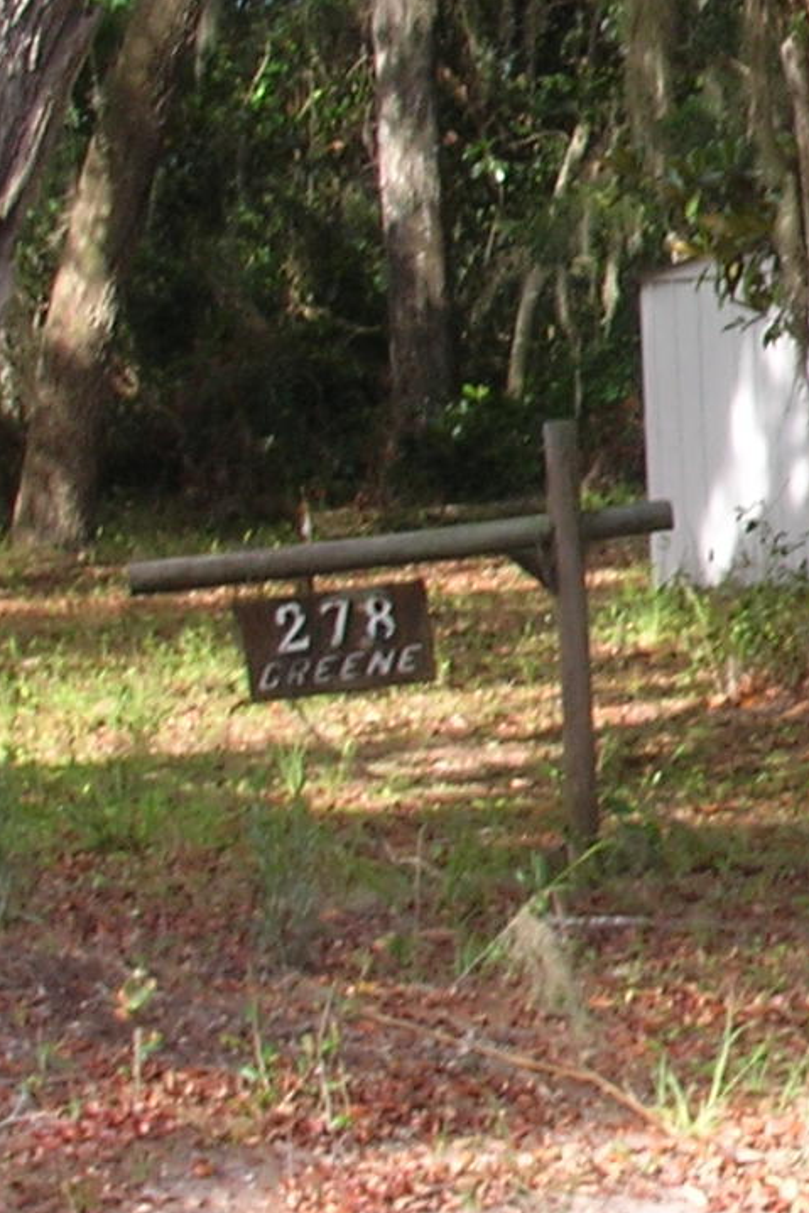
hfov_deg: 6.8
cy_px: 257
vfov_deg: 10.7
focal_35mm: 192
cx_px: 1792
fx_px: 6468
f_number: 5.9
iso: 50
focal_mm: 9.7
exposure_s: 1/55.8
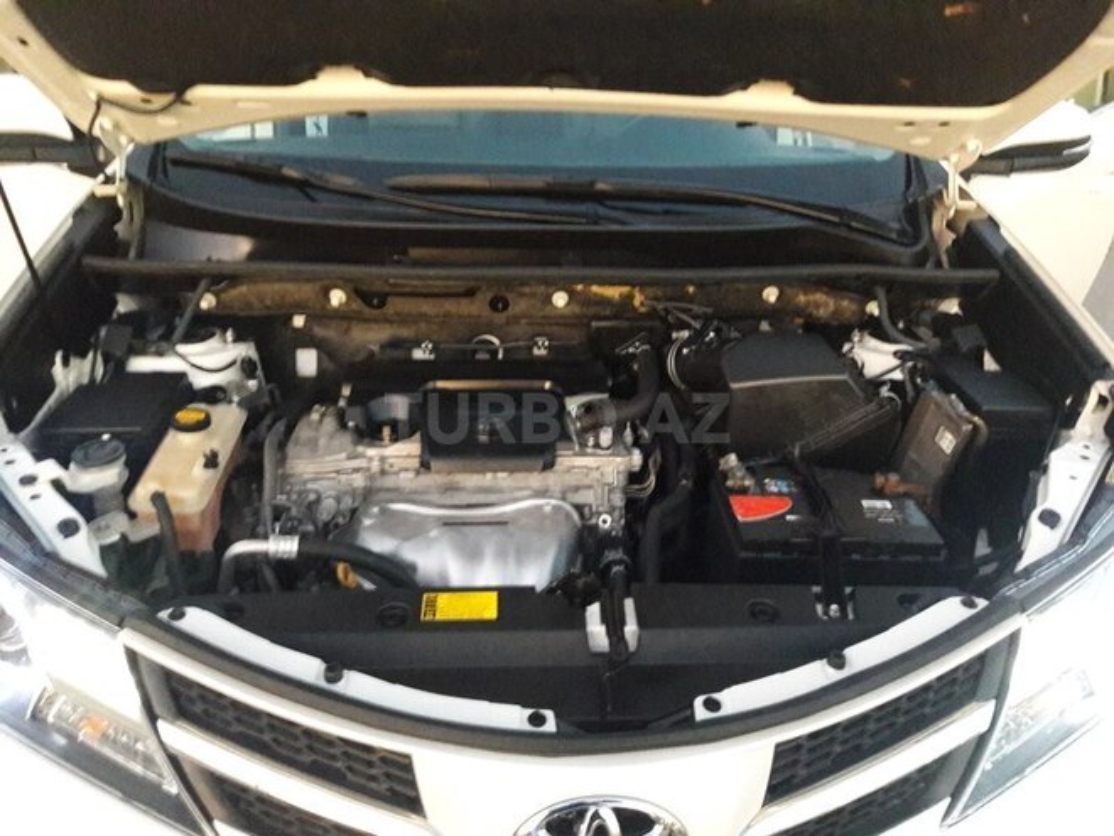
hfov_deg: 63.4
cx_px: 557
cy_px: 418
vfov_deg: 49.7
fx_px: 901
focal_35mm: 28
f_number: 1.9
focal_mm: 3.7
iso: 800
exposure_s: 1/17
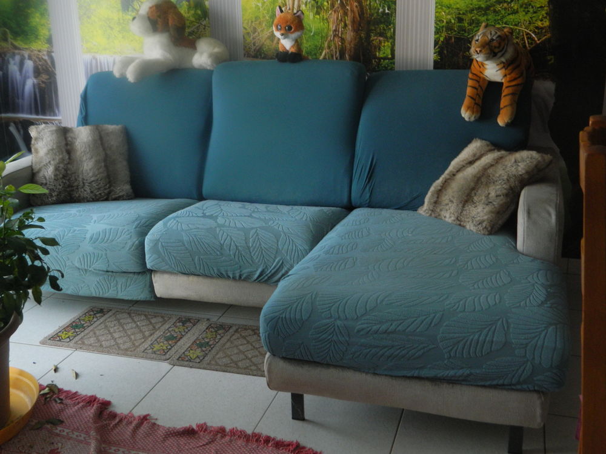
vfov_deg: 35.1
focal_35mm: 41
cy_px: 227
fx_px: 718
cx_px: 303
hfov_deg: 45.8
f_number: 3.5
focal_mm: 7.3
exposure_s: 1/30
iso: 220
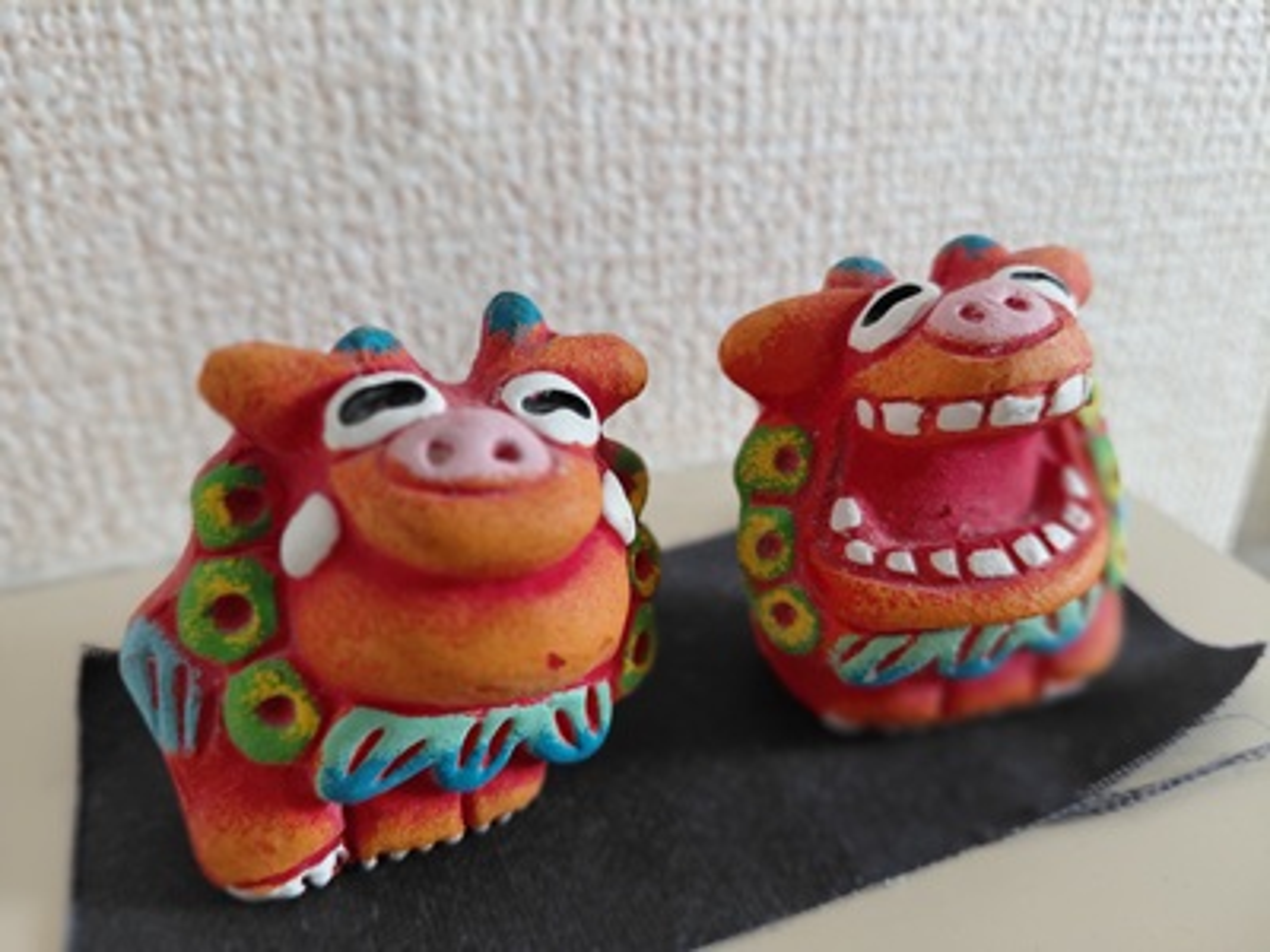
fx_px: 917
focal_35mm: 25
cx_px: 635
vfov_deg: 54.9
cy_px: 476
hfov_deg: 69.4
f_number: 1.8
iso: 160
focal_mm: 4.69
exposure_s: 1/60
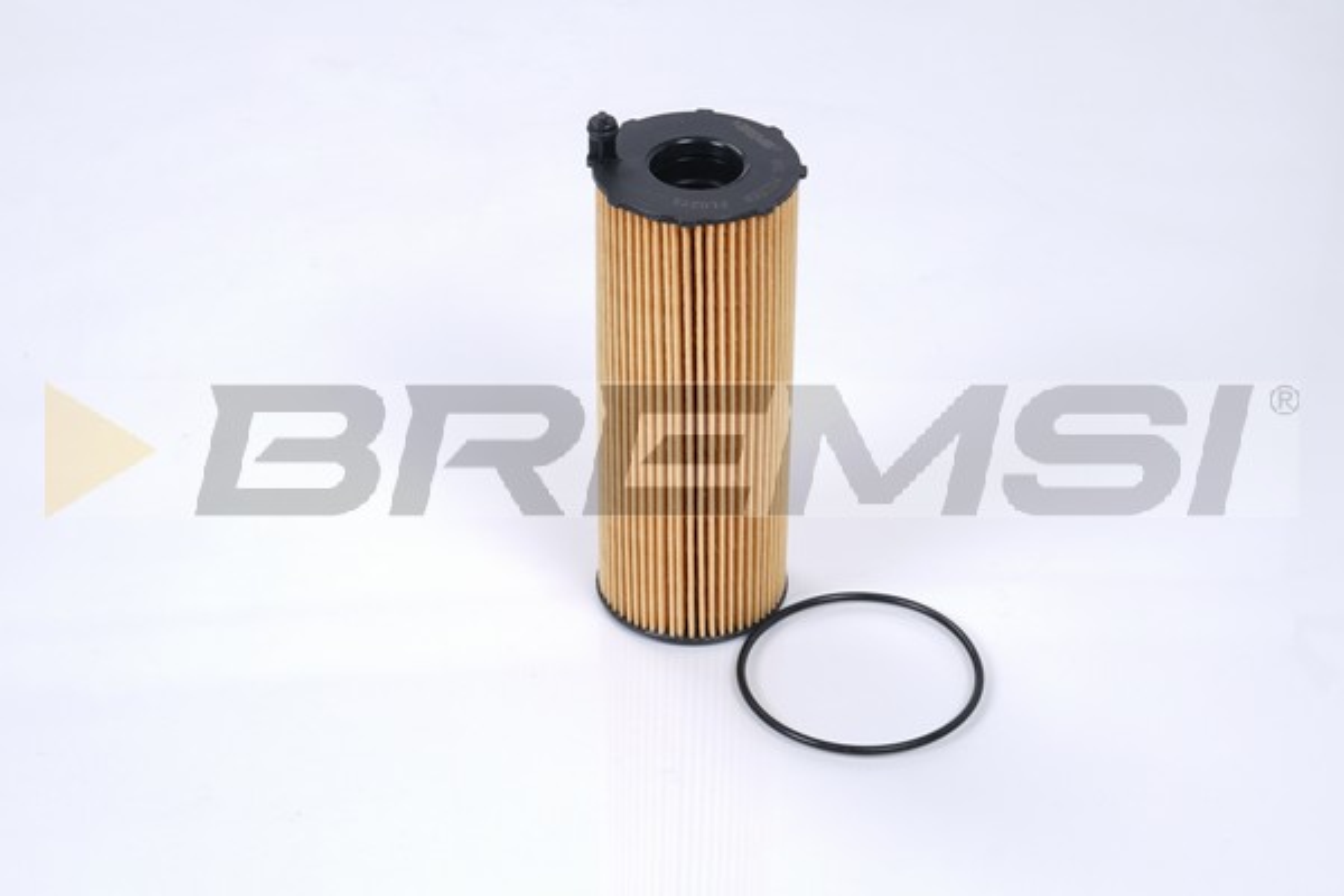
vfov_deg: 31.9
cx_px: 672
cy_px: 448
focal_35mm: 42
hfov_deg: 46.4
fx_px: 1568
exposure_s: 1/200
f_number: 13
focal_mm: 42
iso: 50
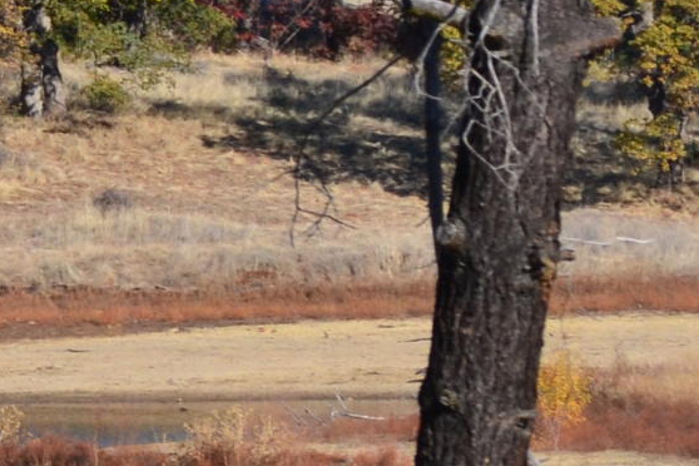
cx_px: -1174
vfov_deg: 1.7
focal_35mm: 823
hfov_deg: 2.5
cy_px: -175
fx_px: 15979
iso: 360
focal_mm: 102
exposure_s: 1/500
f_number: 11
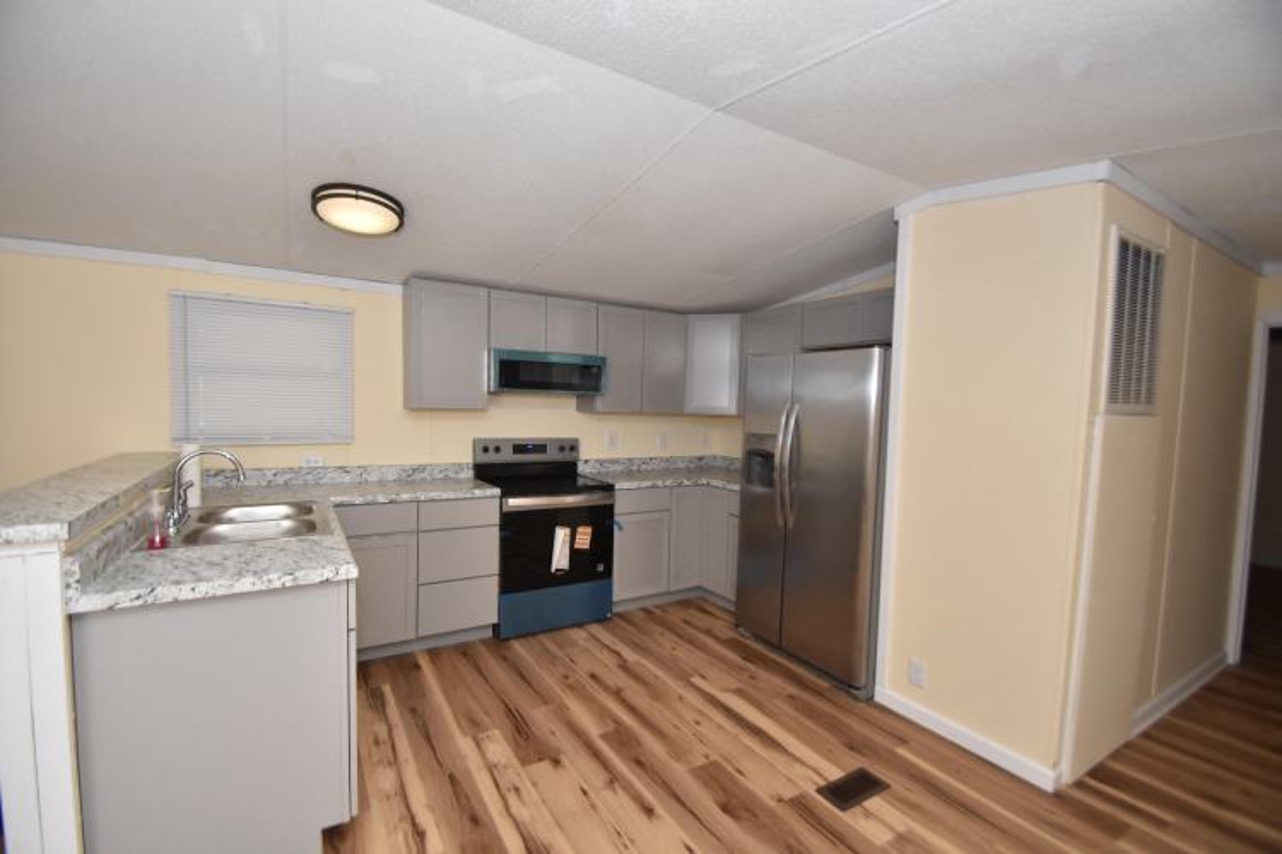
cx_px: 641
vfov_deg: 77.3
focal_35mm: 15
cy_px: 427
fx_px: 534
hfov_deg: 100.4
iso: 800
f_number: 3.5
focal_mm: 10
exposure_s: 1/250
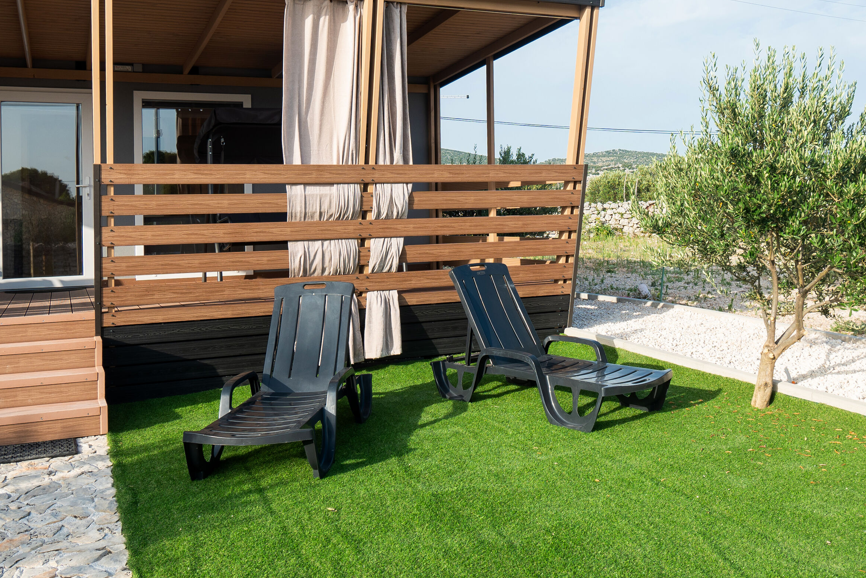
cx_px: 458
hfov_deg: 53.1
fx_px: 866
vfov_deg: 36.7
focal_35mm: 36
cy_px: 232
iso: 100
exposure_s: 1/160
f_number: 8
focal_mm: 20
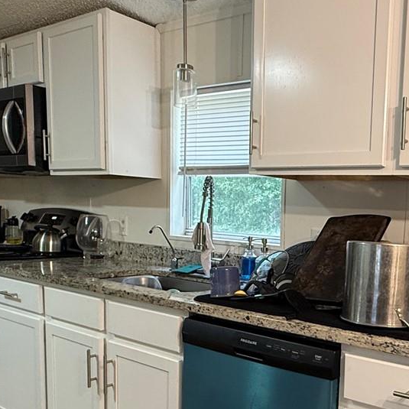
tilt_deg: -4.6
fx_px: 495
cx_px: 335
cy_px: 272
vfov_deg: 44.3
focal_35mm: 37
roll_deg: -3.0
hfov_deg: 42.6
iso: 250
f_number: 2.2
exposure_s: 1/60
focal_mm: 2.22
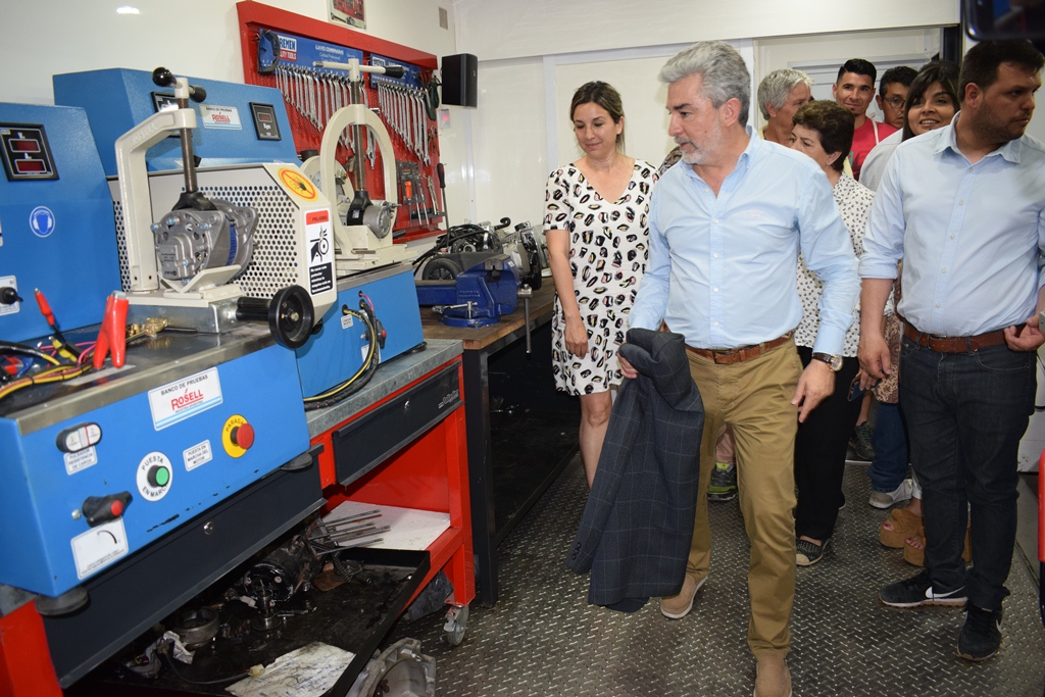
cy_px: 348
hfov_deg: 67.4
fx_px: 784
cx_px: 522
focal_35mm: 27
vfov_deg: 47.9
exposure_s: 1/80
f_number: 4.5
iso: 800
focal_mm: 18
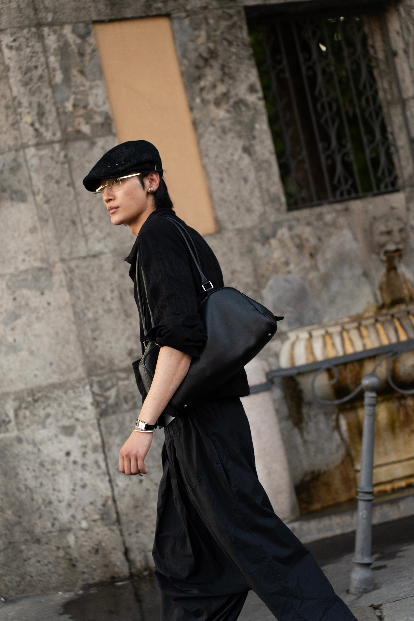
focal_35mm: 75
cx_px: 207
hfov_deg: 18.2
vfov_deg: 27.0
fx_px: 1294
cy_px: 310
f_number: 3.2
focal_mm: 75
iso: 800
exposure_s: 1/320
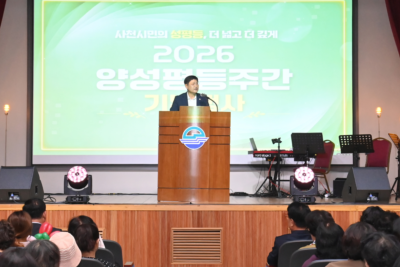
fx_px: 1033
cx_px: 194
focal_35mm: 93
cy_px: 113
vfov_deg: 14.7
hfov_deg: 21.9
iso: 8000
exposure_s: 1/250
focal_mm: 46
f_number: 7.1
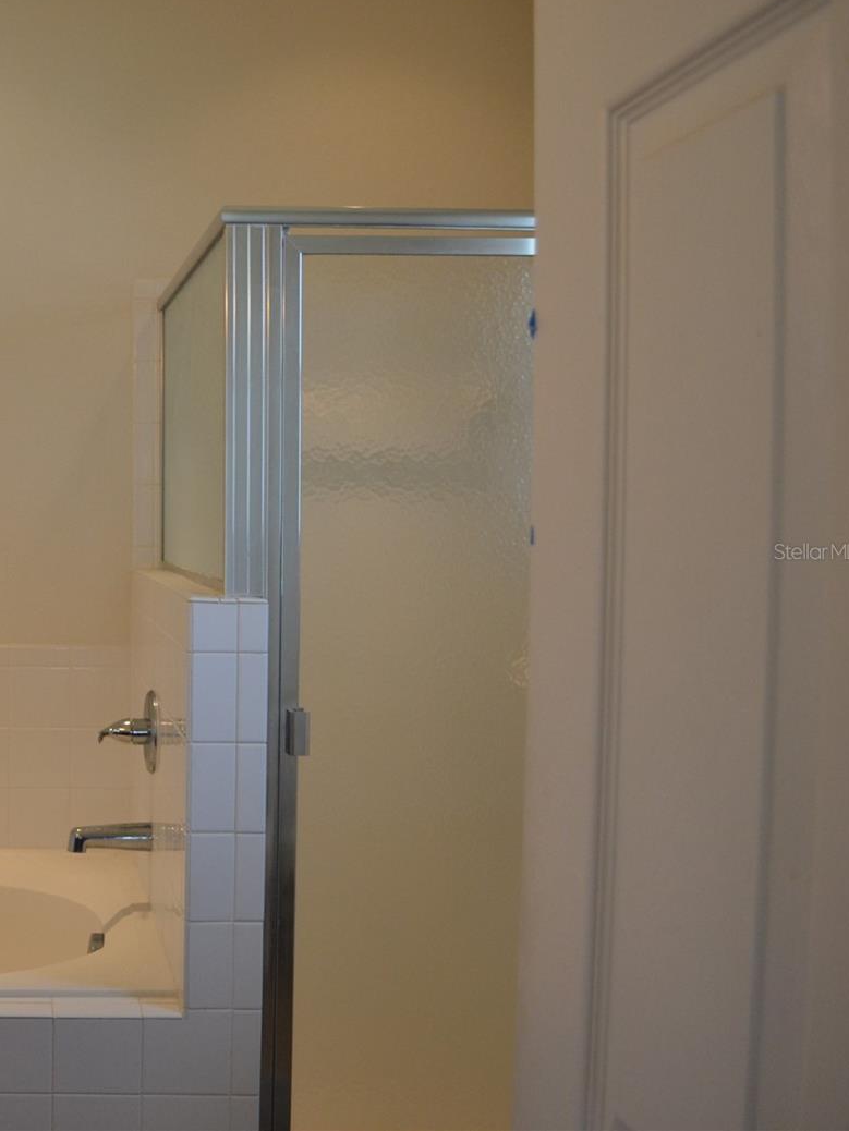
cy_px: 551
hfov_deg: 33.0
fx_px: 1308
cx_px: -1
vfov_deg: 46.8
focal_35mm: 40
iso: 800
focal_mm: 18
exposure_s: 1/250
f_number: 3.5
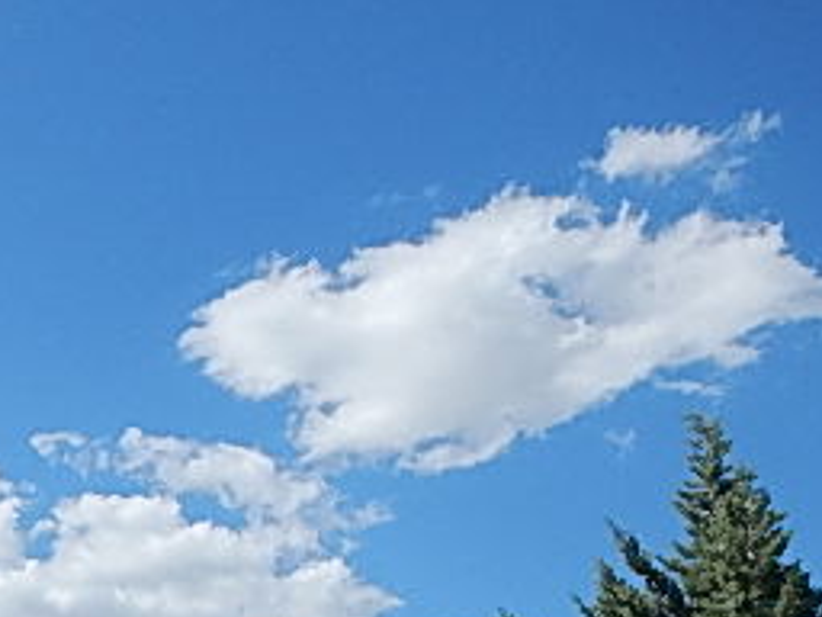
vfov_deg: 19.9
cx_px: 90
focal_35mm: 70
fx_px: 1662
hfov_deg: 26.9
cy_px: 710
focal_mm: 5
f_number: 3.9
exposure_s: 1/1500
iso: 125
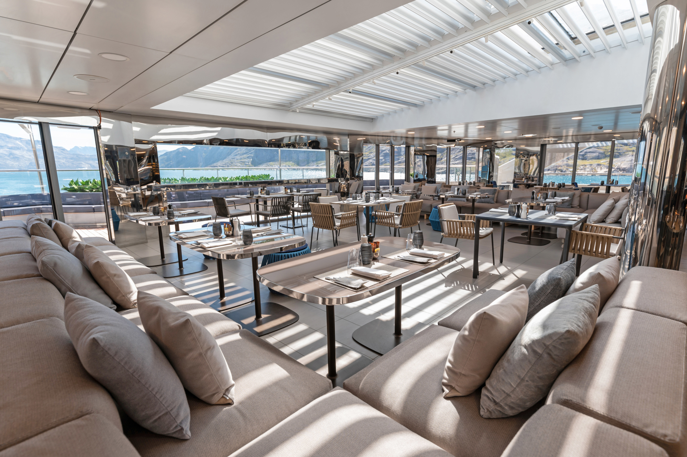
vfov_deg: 70.4
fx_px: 324
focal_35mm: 17
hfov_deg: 93.3
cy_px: 228
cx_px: 344
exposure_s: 1/100
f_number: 5
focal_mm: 17
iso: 100
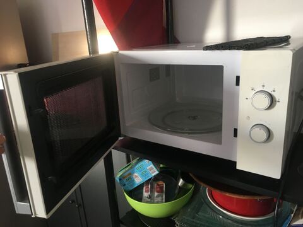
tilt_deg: -18.8
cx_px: 152
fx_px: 254
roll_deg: +3.2
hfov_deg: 61.7
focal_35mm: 29
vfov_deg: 48.2
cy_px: 114
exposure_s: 1/33
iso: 125
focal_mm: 4.15
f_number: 2.2
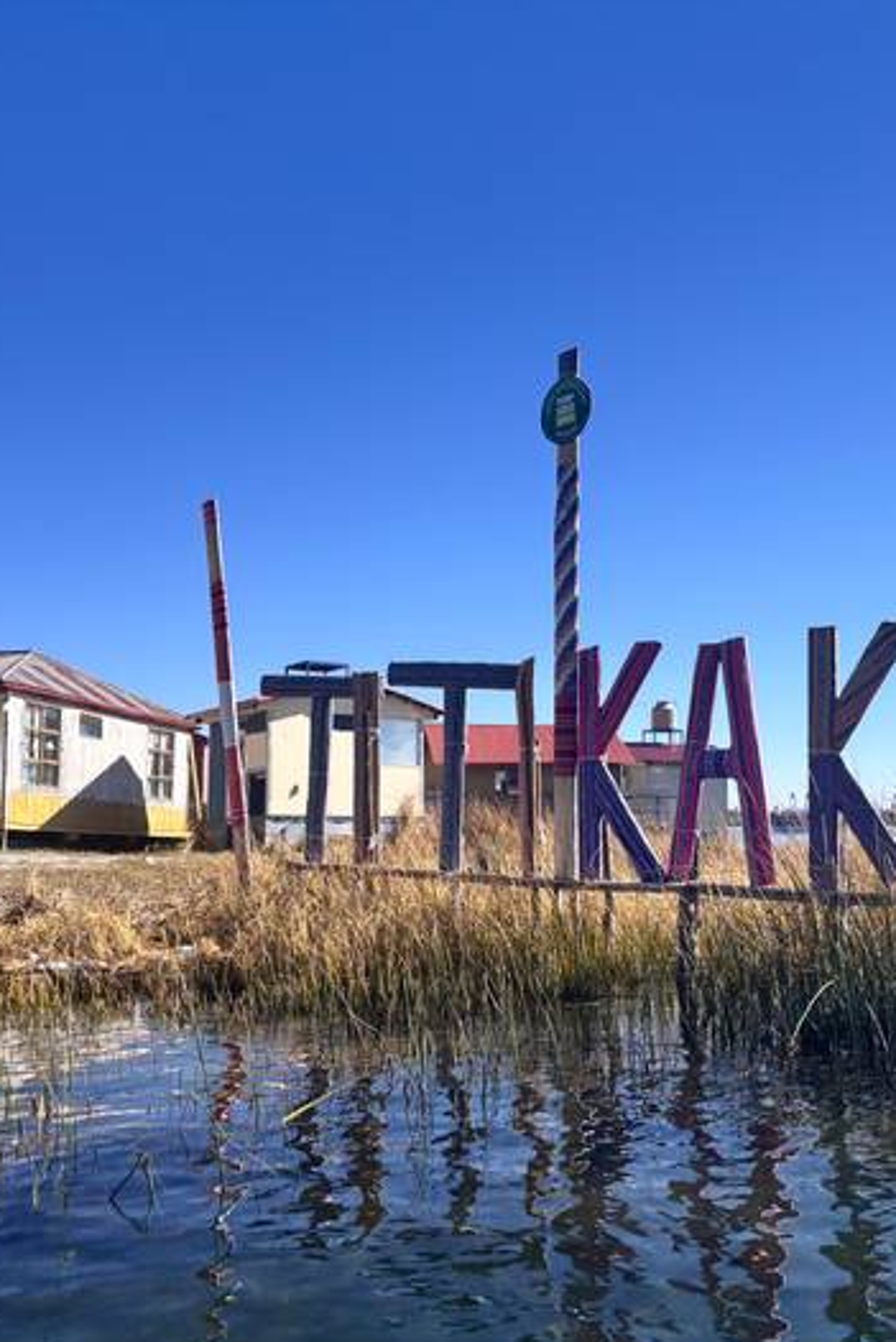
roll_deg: -0.5
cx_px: 513
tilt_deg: +5.0
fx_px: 1380
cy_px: 679
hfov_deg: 35.9
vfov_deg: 51.9
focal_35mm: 37
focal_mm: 5.96
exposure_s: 1/1499
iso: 50
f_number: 1.6
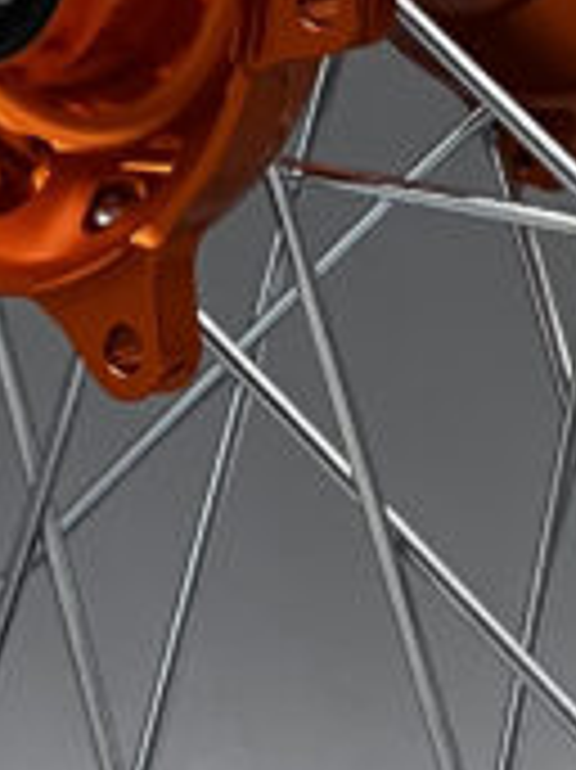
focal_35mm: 461
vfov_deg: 4.3
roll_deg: -1.6
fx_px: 10241
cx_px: 135
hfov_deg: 3.2
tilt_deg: -9.8
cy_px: -369
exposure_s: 1/99
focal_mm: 9
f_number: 2.8
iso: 125
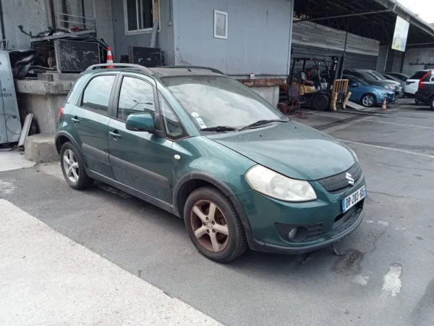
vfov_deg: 49.7
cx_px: 217
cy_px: 163
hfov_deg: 63.4
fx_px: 351
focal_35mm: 28
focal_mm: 3.46
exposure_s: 1/409
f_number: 2.2
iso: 102
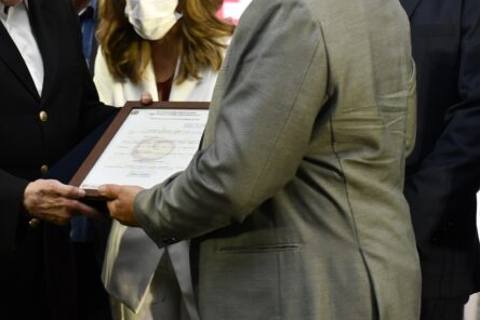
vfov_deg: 14.5
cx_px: 159
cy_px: 72
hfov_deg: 21.6
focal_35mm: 94
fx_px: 1253
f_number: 4.5
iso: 720
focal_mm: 40
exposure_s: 1/60
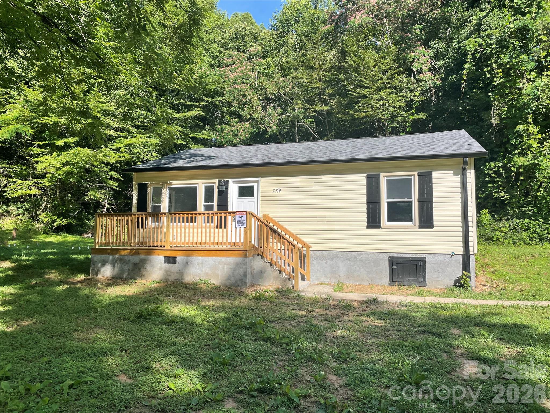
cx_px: 275
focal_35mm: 26
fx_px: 413
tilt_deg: +4.0
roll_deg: -0.7
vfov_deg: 53.1
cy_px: 206
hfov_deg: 67.3
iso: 32
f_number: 1.6
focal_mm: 4.2
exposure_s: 1/2353
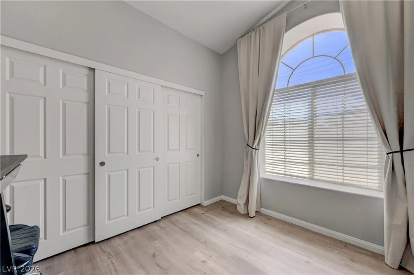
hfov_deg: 104.3
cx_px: 207
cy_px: 138
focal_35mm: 14
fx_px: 161
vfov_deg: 81.1
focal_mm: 14
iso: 800
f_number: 10
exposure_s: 1/80
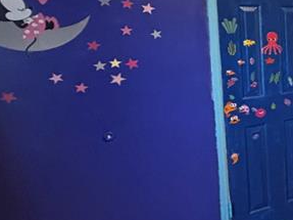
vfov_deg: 28.9
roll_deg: -1.7
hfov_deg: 25.7
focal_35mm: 50
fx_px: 423
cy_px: 71
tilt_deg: -8.2
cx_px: 463
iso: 400
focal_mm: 2.22
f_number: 2.2
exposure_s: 1/60
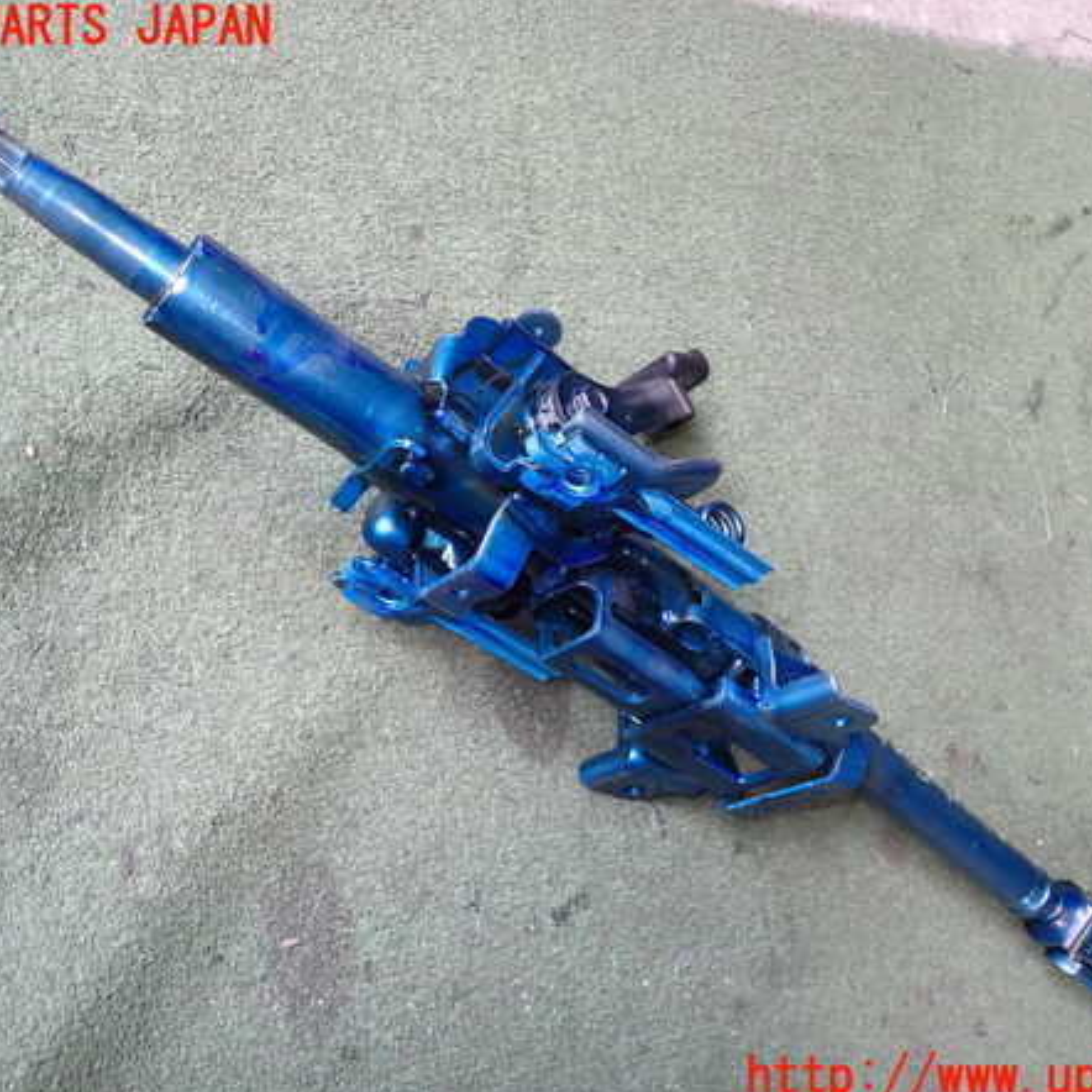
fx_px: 1071
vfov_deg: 54.0
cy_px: 553
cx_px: 563
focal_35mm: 30
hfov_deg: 54.0
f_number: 2
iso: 200
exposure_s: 1/80
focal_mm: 4.5
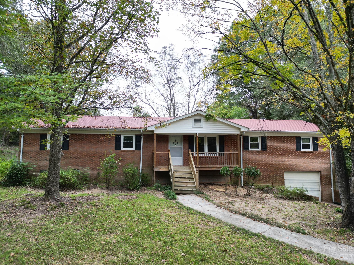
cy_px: 132
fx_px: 245
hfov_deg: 71.6
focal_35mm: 24
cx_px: 177
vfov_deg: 56.8
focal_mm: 6.72
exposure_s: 1/40
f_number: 1.7
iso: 100
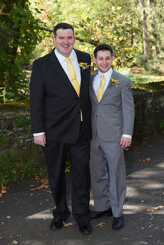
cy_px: 122
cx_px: 82
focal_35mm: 75
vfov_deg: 27.0
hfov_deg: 18.2
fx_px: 512
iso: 640
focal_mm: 75
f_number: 5.6
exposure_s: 1/200
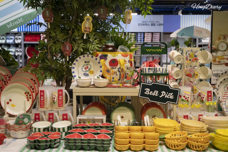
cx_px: 114
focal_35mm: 42
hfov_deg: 46.4
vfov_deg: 31.9
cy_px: 76
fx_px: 266
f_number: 5.6
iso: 5000
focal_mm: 42
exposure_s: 1/160
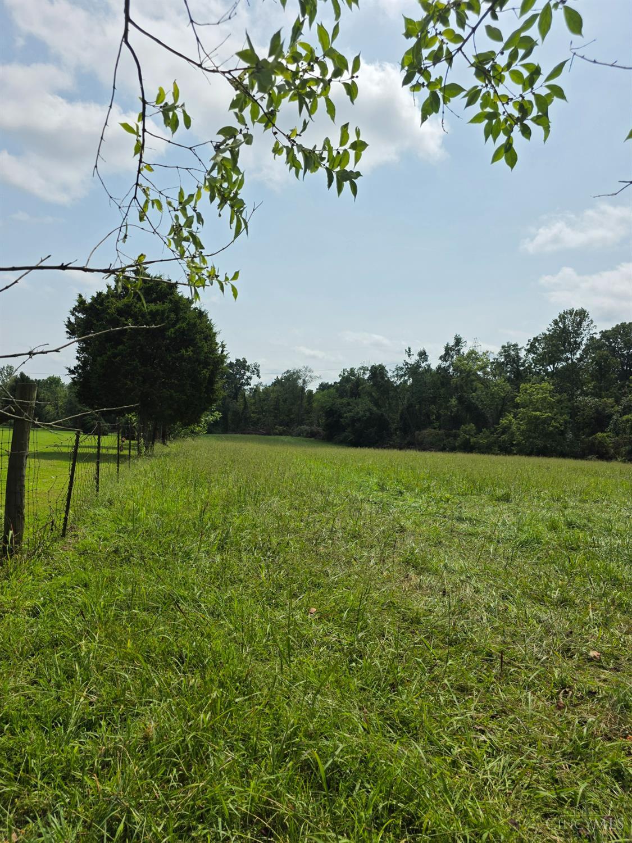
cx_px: 316
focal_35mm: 23
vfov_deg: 73.9
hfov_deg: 58.9
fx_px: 560
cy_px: 422
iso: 64
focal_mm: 6.3
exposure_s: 1/7944
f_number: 1.7
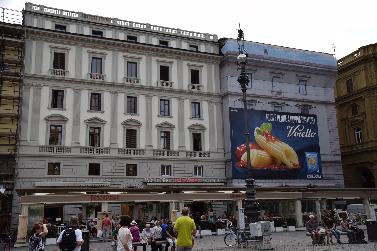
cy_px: 126
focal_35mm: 33
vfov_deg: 40.0
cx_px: 188
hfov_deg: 57.2
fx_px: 346
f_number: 9
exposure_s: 1/320
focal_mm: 22
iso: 200
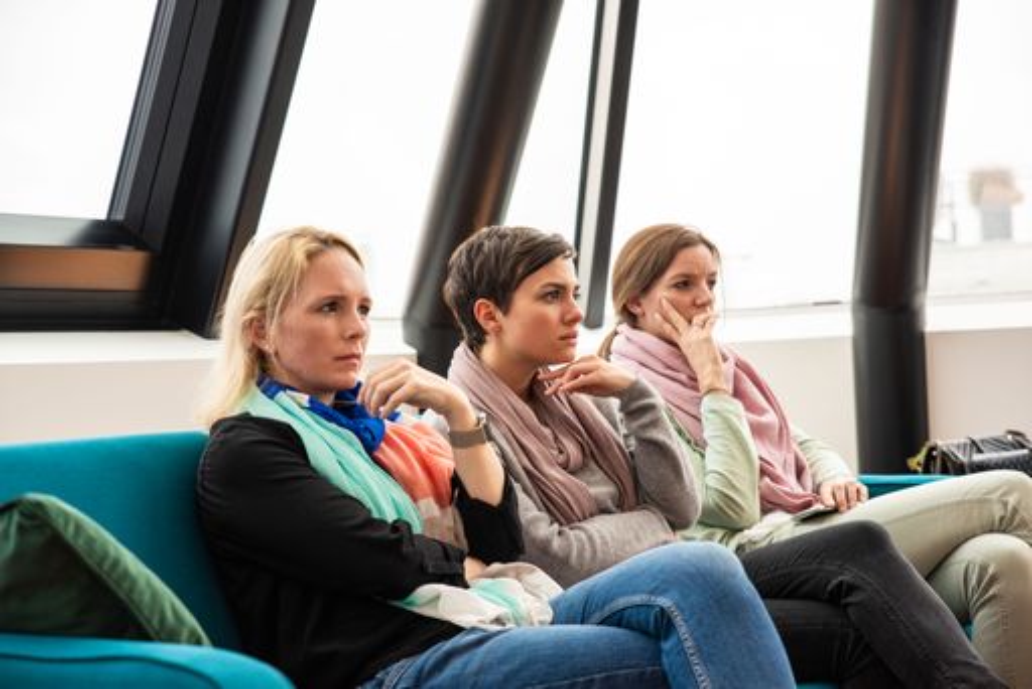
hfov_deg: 32.4
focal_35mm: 62
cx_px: 516
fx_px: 1778
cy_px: 344
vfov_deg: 21.9
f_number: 4.5
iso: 800
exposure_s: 1/125
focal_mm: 62
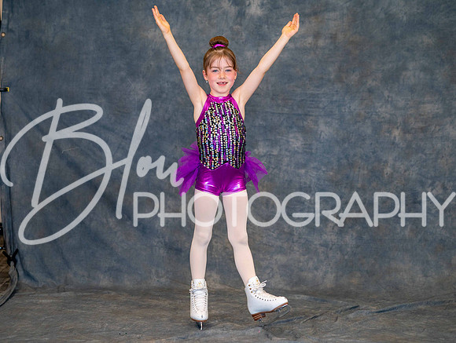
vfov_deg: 14.3
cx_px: 211
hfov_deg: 18.9
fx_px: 1369
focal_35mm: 104
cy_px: 150
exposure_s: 1/160
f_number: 2.2
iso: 640
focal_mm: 85
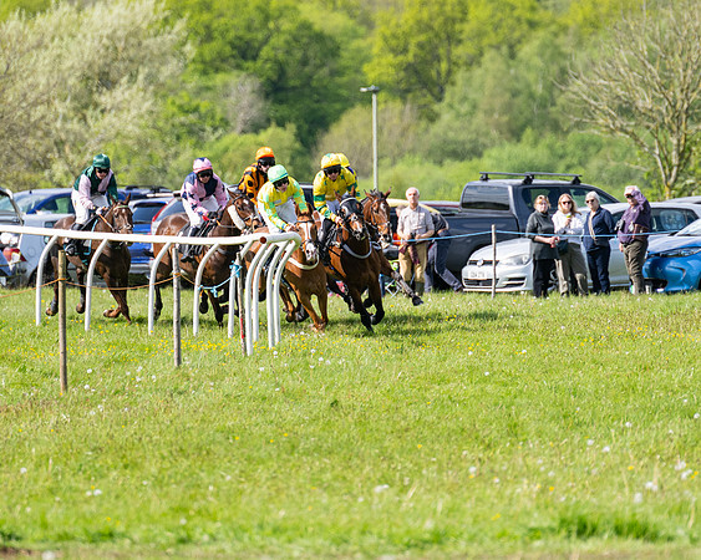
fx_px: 9814
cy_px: 280
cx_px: 350
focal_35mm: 473
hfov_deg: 4.1
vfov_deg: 3.3
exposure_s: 1/1600
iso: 200
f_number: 4
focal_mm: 280
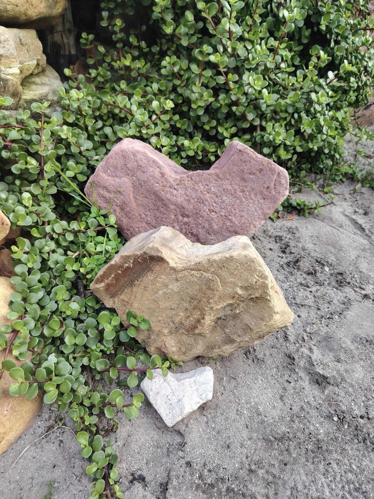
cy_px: 250
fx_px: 346
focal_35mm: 24
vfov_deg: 71.6
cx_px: 187
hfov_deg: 56.8
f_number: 1.75
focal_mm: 5.25
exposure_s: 1/50
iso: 244
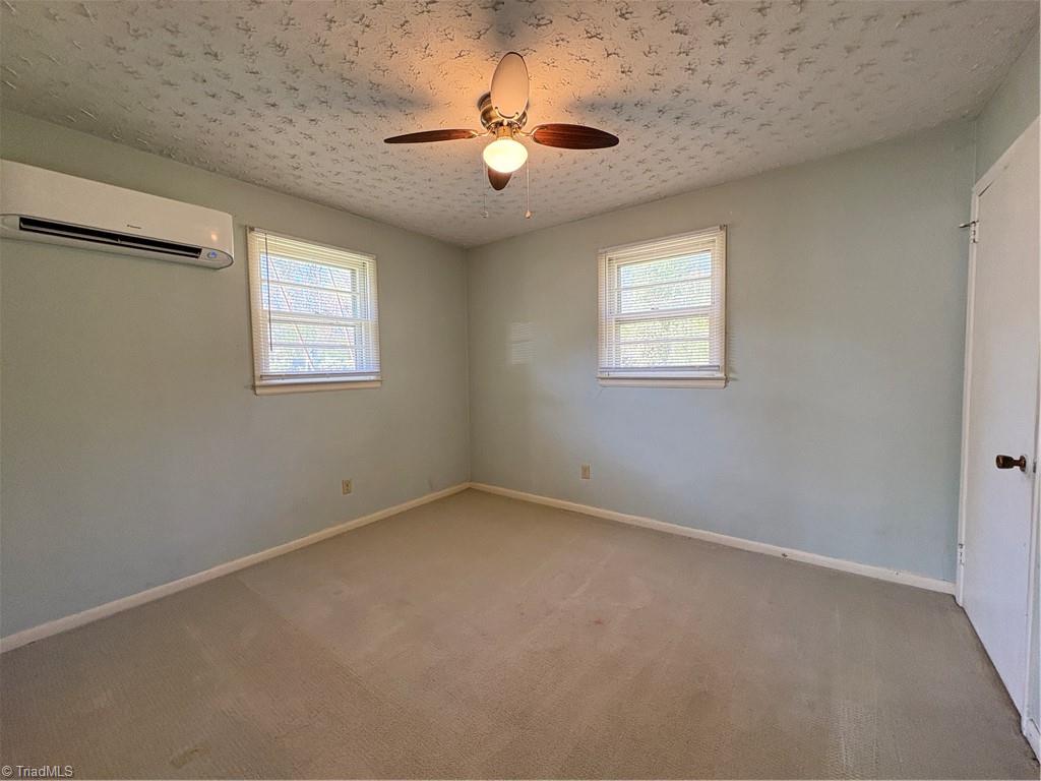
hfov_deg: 102.1
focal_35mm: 14
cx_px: 520
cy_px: 390
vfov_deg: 85.7
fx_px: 421
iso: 320
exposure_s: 1/60
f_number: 2.2
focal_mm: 2.22
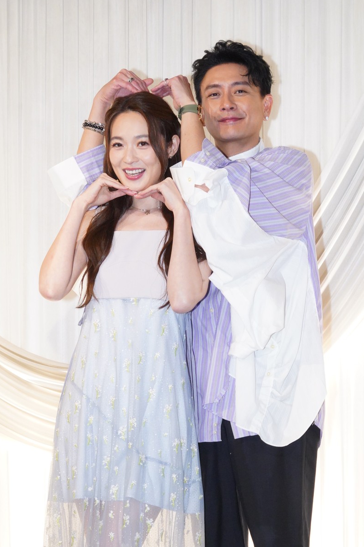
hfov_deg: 13.2
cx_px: 182
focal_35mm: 104
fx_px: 1577
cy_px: 273
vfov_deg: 19.6
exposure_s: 1/160
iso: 10000
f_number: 8
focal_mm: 103
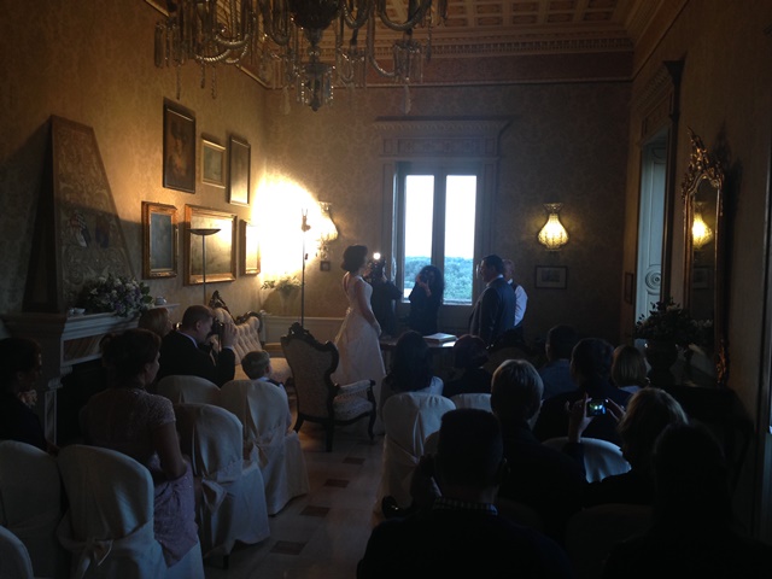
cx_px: 386
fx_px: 736
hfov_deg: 55.4
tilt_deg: -4.6
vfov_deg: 42.9
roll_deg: -1.6
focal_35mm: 33
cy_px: 290
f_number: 2.4
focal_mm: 4.12
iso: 100
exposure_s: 1/20
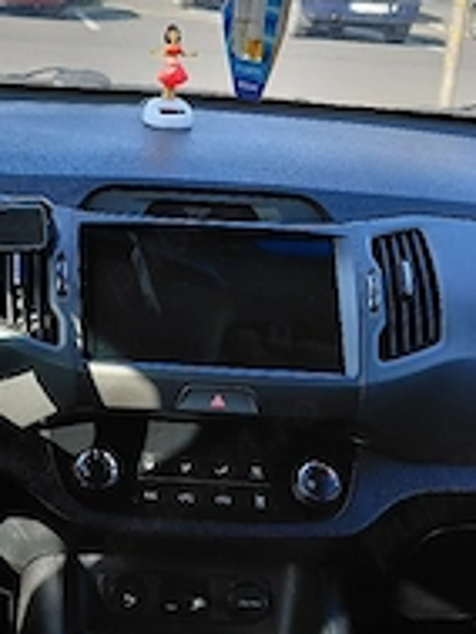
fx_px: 971
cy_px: 255
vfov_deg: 36.0
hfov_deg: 26.3
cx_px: 17
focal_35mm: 53
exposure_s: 1/455
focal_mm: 4.69
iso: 50
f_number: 1.8
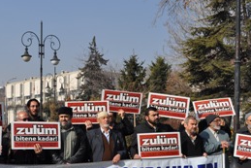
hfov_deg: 34.5
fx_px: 398
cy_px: 131
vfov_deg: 23.5
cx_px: 74
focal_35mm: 57
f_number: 10
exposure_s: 1/400
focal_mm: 22
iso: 200
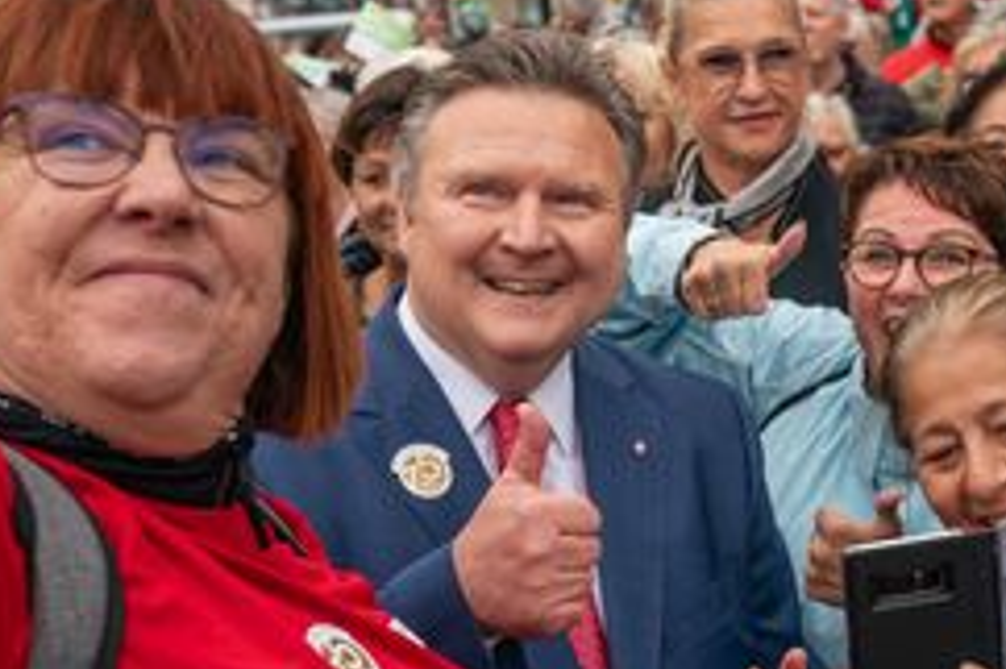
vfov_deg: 18.4
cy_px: 326
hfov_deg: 26.6
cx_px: 873
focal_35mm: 74
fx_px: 2066
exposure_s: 1/400
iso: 250
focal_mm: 35
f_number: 4
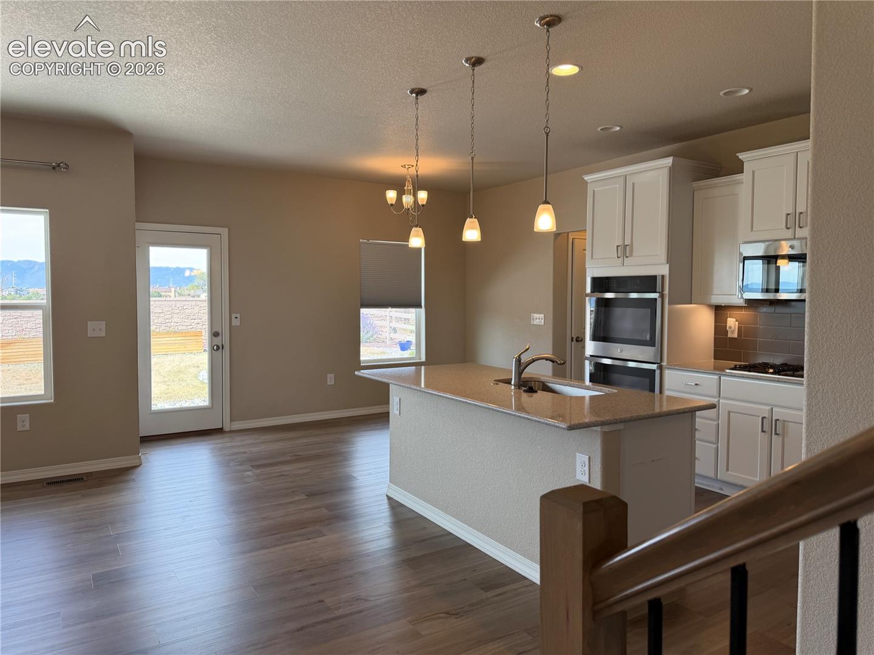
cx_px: 437
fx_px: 606
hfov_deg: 71.6
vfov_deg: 56.8
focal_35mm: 24
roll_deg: +0.7
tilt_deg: -2.8
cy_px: 328
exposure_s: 1/181
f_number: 1.78
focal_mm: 6.76
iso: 80
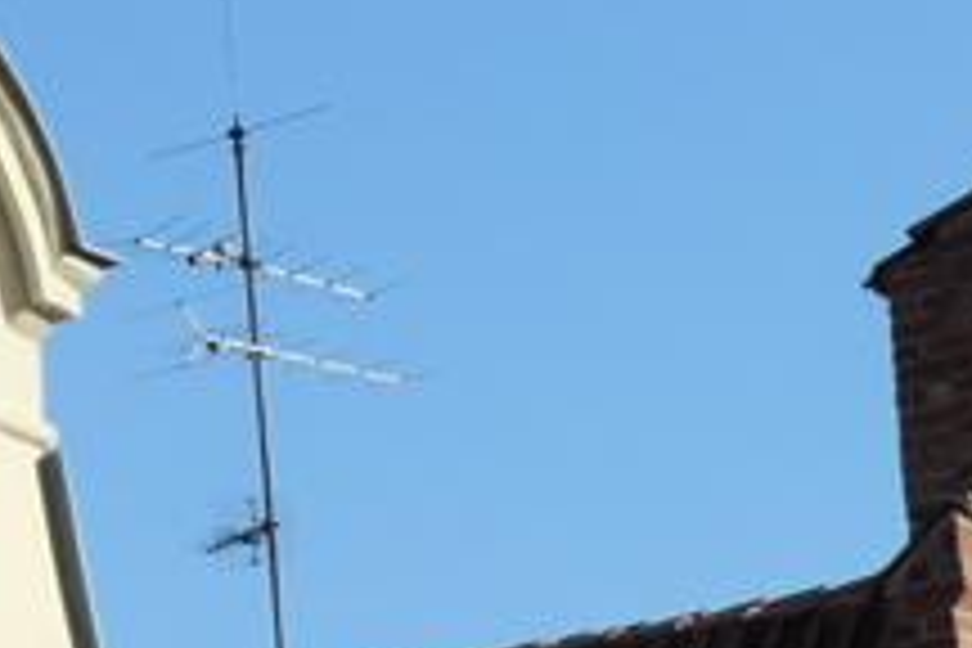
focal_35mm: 320
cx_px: -1386
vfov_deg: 4.2
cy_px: 1278
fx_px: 8639
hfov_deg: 6.2
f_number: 5
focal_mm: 16.7
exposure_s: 1/800
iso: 200
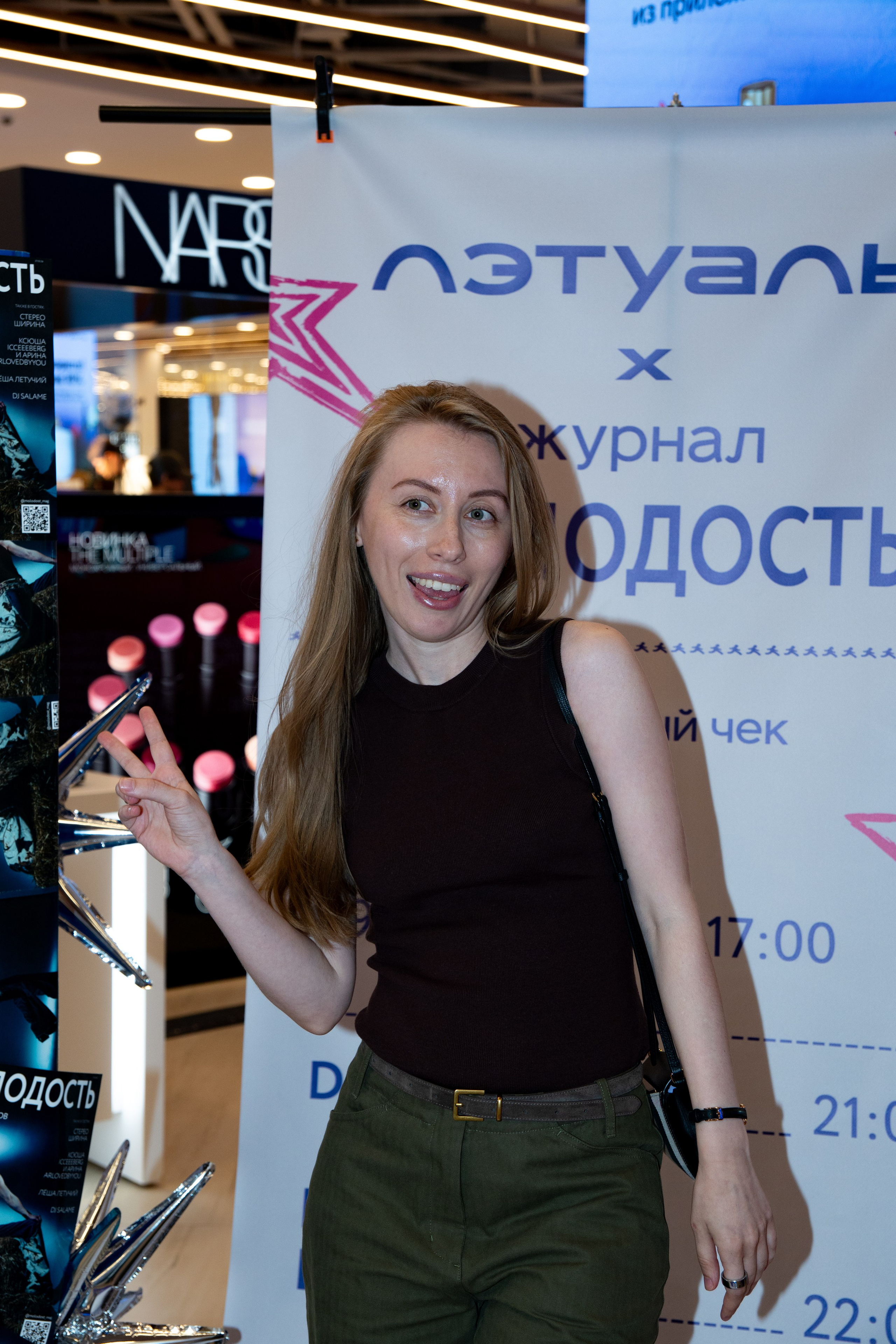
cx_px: 448
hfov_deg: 22.6
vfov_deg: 33.4
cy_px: 672
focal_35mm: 60
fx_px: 2240
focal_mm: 40
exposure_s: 1/160
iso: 400
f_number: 4
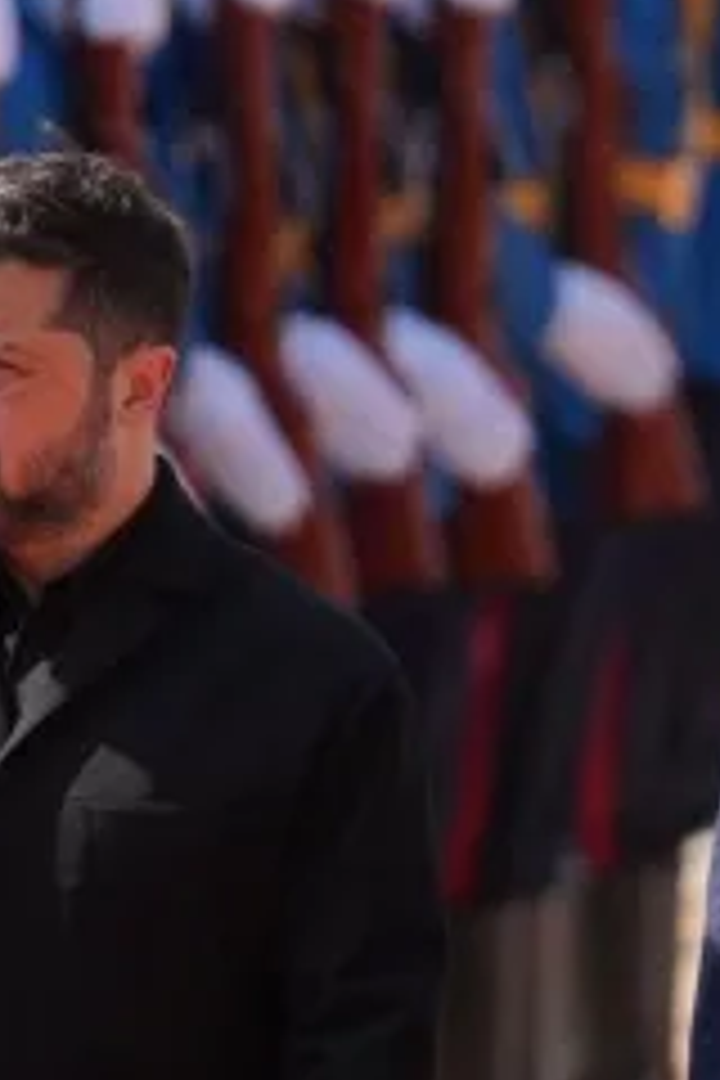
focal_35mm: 951
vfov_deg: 2.2
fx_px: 28528
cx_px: 45
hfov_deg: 1.4
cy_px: 693
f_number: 3.2
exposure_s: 1/5000
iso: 400
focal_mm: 200
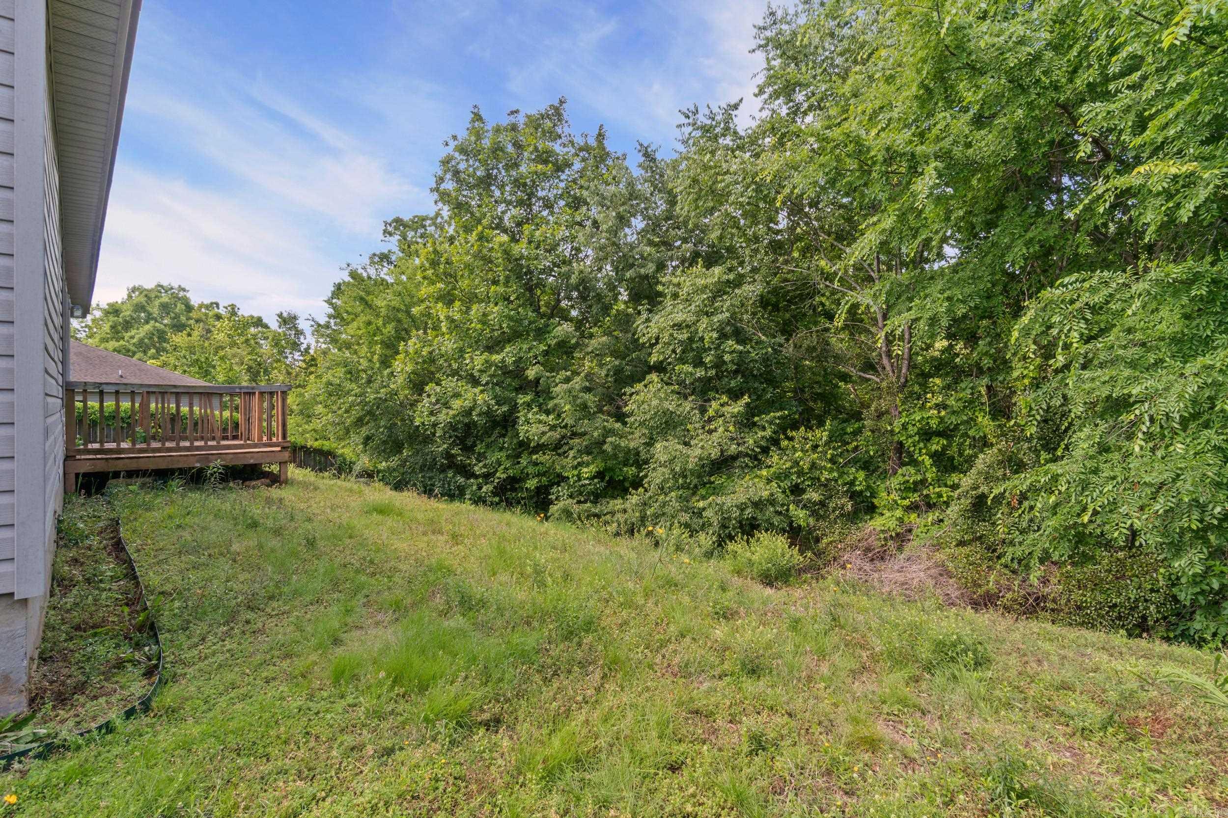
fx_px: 614
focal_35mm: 18
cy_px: 409
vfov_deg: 67.4
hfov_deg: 90.0
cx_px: 614
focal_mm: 12
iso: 250
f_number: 9
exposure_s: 1/25
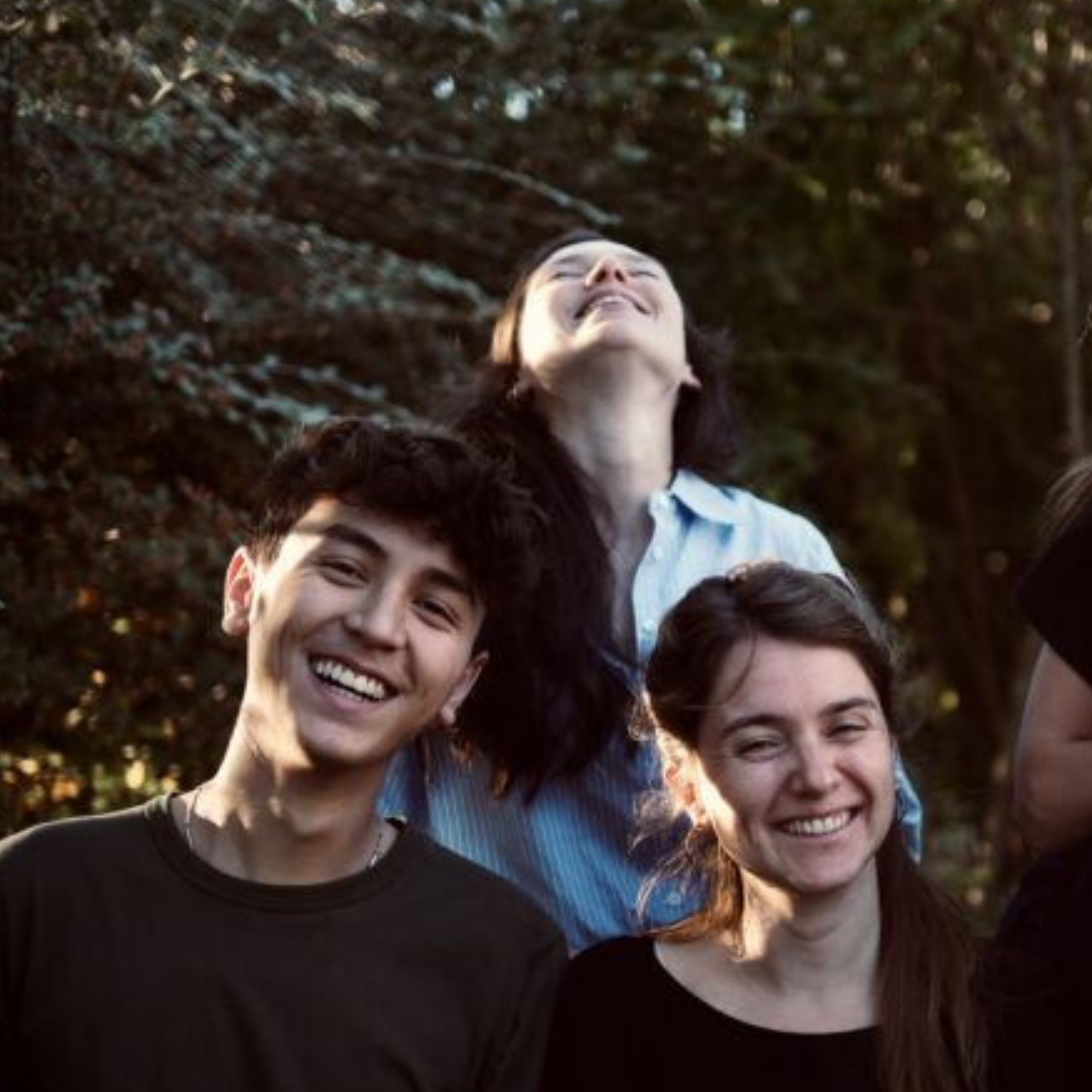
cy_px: 601
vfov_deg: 21.9
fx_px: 2820
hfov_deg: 21.8
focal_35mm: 79
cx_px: 783
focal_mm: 35
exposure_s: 1/2000
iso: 400
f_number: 1.4
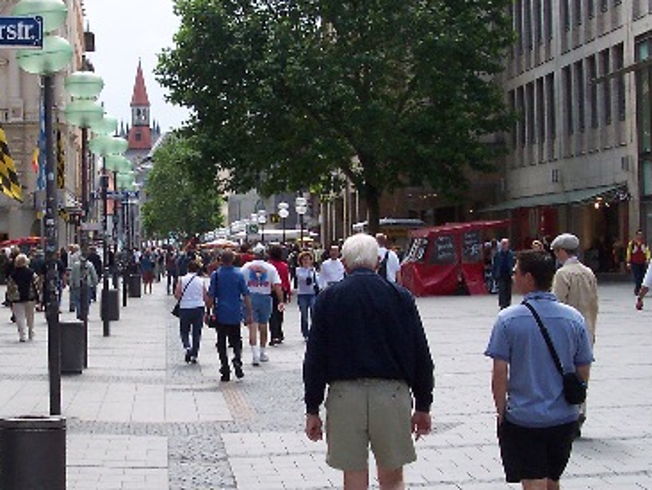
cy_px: 184
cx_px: 162
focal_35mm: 83
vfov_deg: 17.8
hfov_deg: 23.3
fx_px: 1564
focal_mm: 8
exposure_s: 1/350
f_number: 4.8
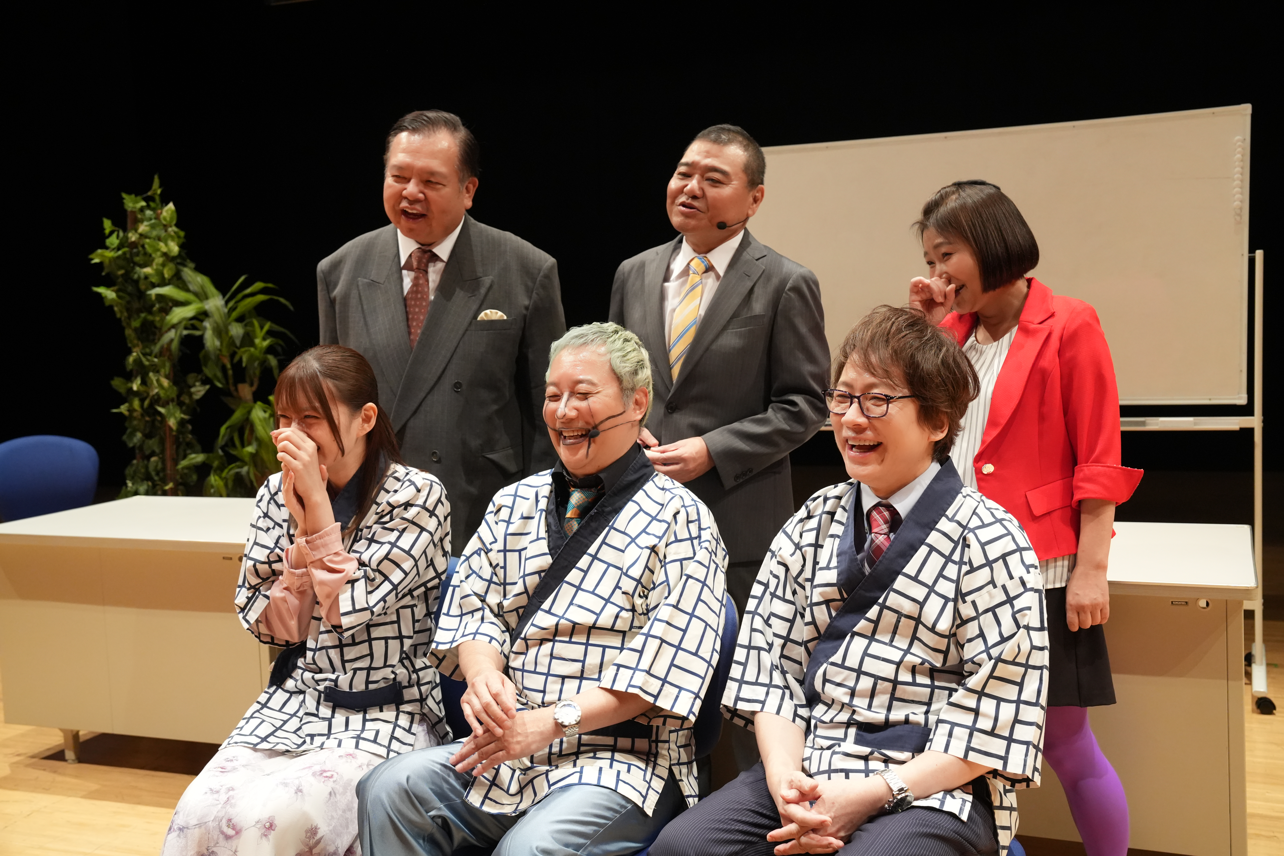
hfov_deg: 49.6
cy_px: 428
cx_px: 642
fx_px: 1391
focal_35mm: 39
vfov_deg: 34.2
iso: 4000
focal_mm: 39
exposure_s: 1/160
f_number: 5.6
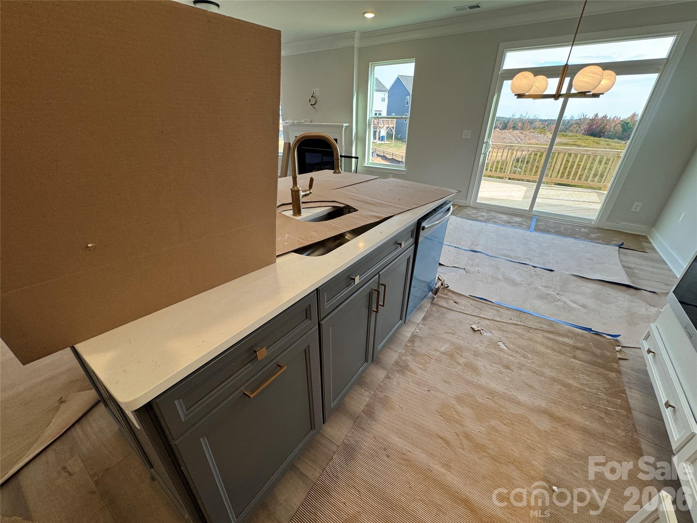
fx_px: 282
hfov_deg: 102.1
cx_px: 348
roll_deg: +0.2
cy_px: 262
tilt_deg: -25.7
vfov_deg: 85.7
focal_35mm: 14
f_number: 2.2
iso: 100
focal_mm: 2.22
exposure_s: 1/120
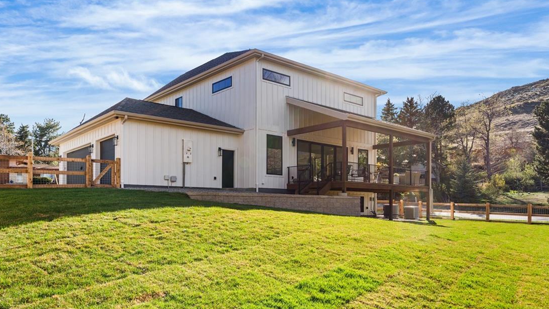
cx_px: 217
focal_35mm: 27
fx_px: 390
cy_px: 197
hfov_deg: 69.6
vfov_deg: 42.8
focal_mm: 17.5
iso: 200
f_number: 8
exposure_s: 1/125
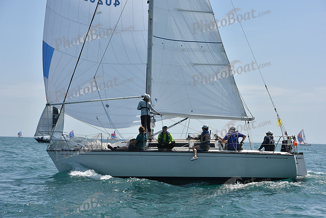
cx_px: 163
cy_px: 109
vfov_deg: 19.5
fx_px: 634
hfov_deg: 28.8
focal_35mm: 70
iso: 250
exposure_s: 1/1250
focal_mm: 70
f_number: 8
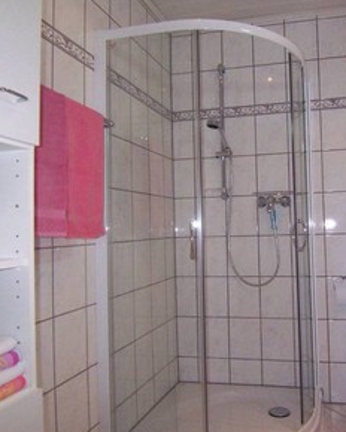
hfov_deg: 45.5
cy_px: 213
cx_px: 258
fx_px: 397
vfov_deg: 57.2
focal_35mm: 31
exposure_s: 1/30
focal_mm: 3.8
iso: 200
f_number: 2.8
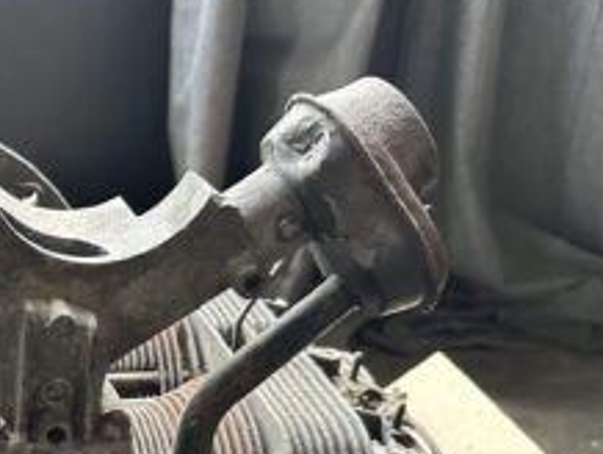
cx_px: -66
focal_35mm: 55
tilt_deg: -32.4
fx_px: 959
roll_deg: -0.8
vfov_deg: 25.9
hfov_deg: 31.0
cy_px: 392
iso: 800
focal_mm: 6.86
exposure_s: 1/60
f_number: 1.78
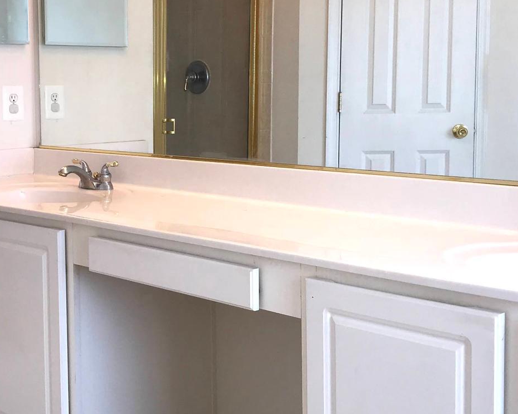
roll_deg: +0.9
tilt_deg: -5.8
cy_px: 166
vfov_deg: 25.3
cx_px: 153
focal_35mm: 60
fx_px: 920
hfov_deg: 31.1
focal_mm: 3.99
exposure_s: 1/182
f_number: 1.8
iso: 20
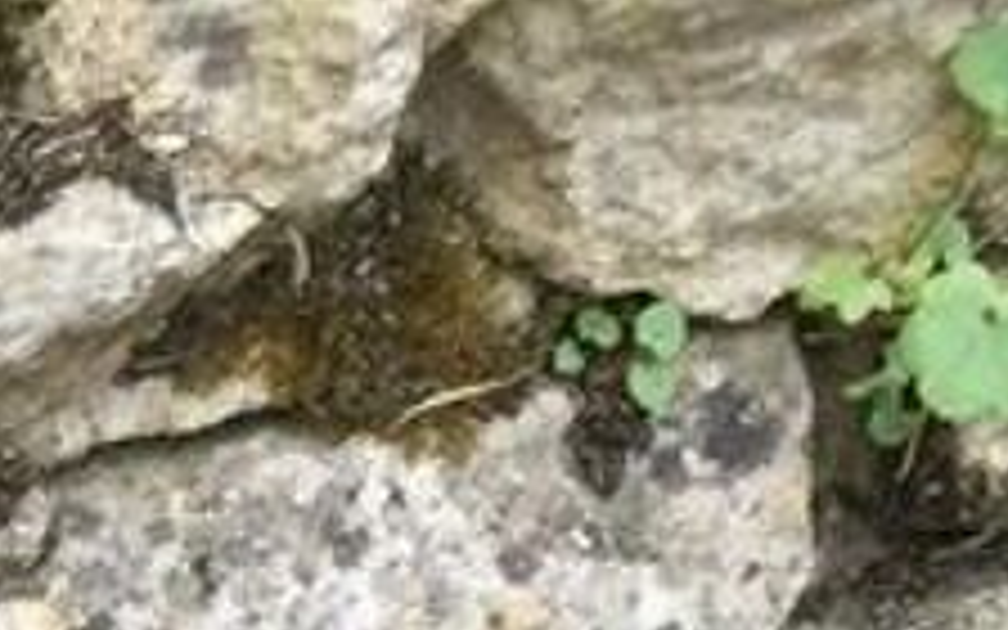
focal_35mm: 183
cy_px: 2990
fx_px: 5027
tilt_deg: -67.6
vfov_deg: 5.6
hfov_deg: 10.7
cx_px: -873
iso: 32
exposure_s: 1/291
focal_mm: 4.15
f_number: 2.2
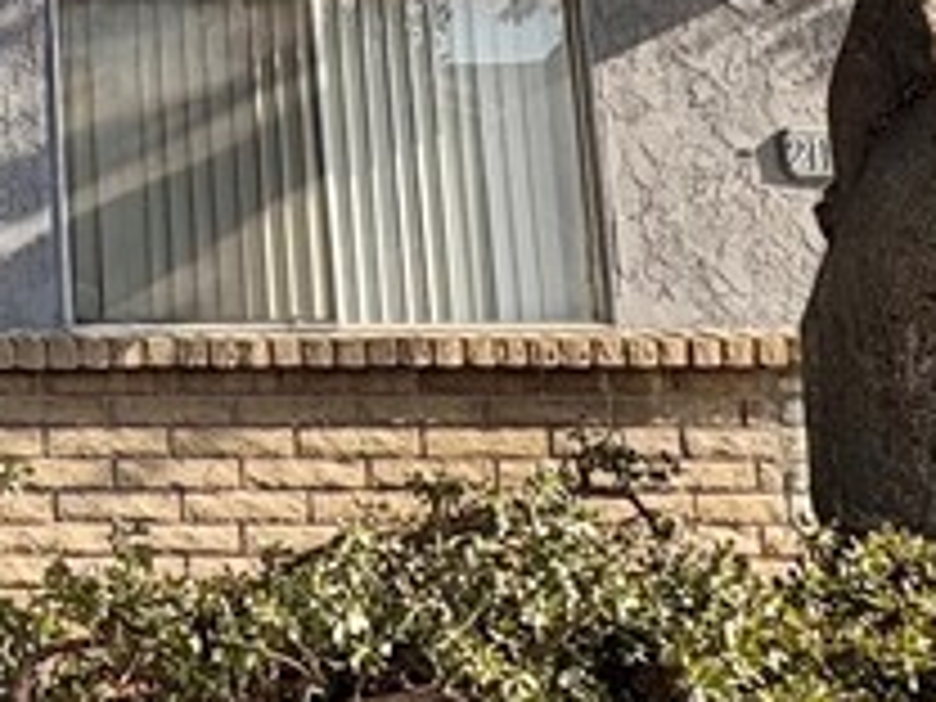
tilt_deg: +10.2
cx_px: -392
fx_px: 1866
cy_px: -112
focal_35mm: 69
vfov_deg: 20.1
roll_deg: +0.6
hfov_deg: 23.6
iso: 40
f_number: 2.2
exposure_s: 1/418
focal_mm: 2.22
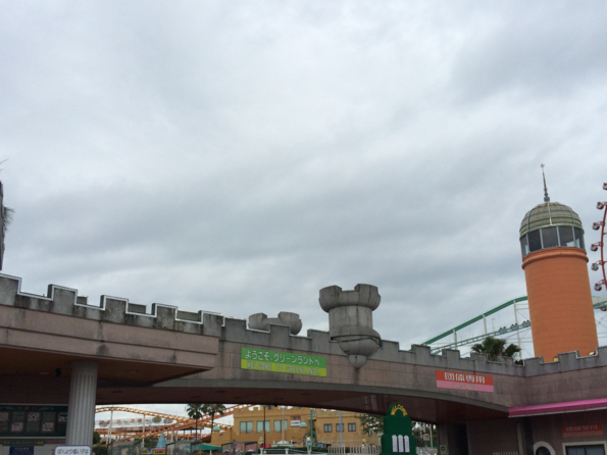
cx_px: 302
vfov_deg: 36.7
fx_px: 684
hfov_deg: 47.9
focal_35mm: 39
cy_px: 275
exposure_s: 1/1325
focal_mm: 4.15
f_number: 2.2
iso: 32
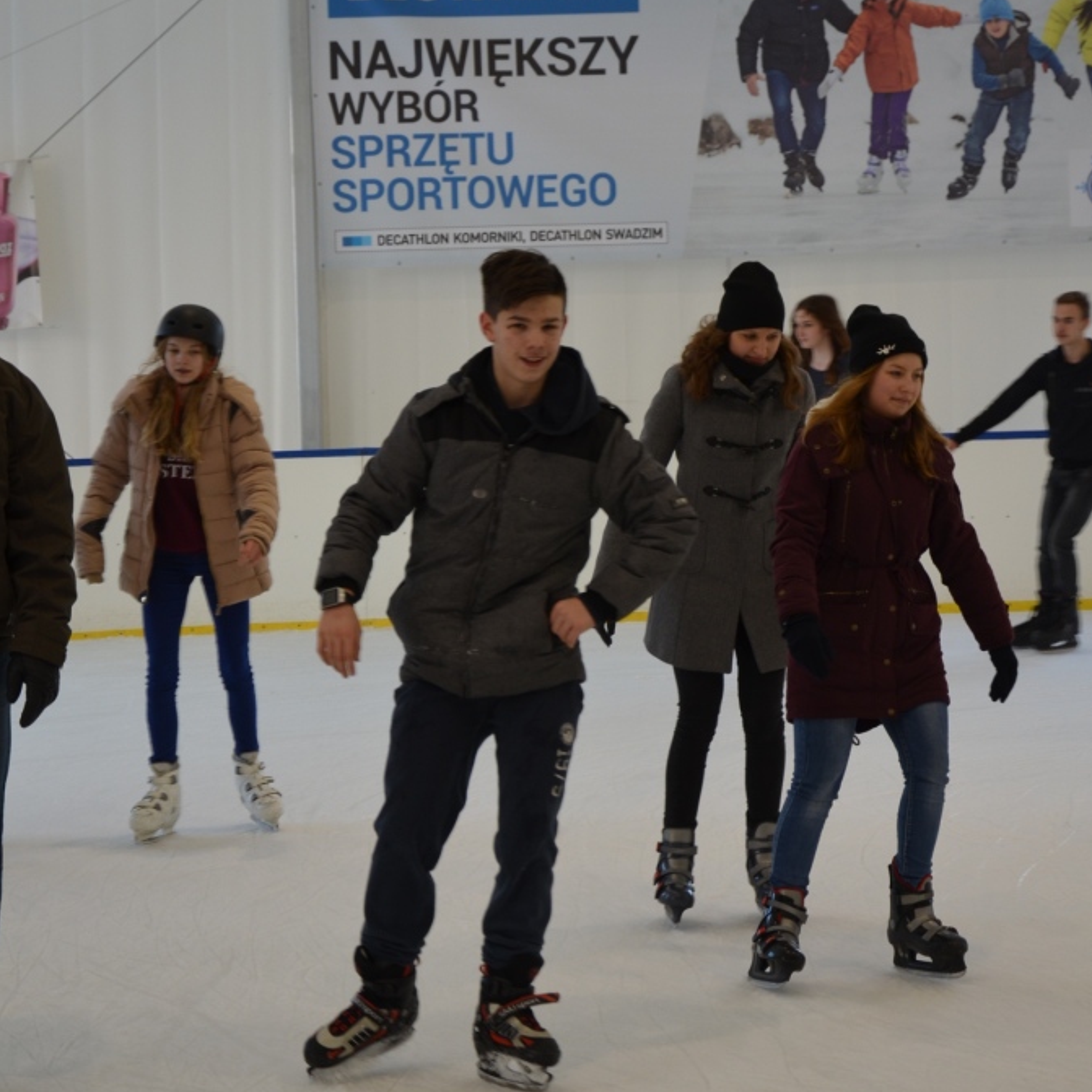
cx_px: 548
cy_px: 509
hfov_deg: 17.9
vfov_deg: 17.9
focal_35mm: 97
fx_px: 3462
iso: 400
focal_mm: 50
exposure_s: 1/125
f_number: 5.6
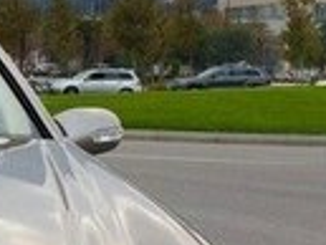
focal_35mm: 148
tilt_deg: -3.2
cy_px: 128
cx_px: -255
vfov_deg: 10.0
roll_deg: -0.6
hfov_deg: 12.3
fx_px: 1395
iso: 32
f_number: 2.2
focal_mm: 4.15
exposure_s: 1/151
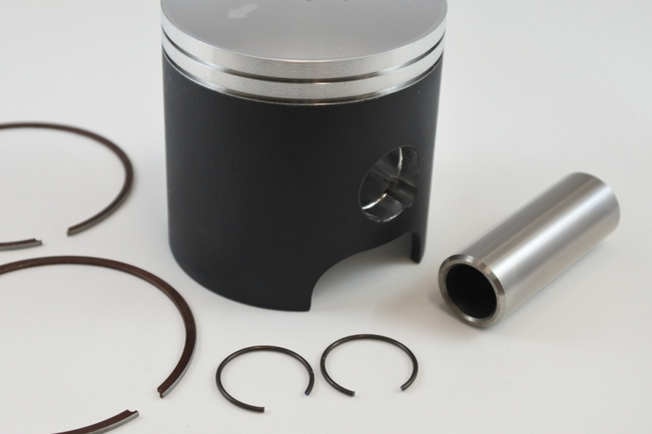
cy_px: 191
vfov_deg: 20.6
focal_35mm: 66
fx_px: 1195
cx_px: 249
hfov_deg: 30.4
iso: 400
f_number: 4.5
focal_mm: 16.5
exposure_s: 1/125
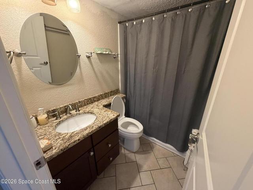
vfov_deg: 85.7
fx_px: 102
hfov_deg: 102.1
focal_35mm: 14
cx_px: 126
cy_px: 95
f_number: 2.2
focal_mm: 2.22
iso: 400
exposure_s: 1/60
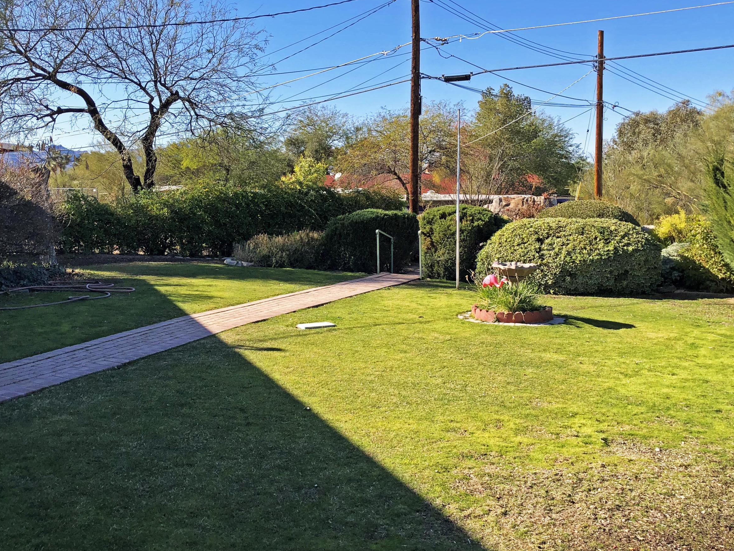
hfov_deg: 51.3
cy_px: 257
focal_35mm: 36
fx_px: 763
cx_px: 344
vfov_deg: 39.6
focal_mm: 4
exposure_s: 1/1230
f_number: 1.8
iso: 20
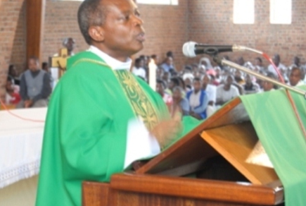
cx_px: 119
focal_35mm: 114
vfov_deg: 12.1
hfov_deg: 17.9
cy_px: 69
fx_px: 968
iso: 400
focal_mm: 55
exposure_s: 1/4
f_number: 5.6
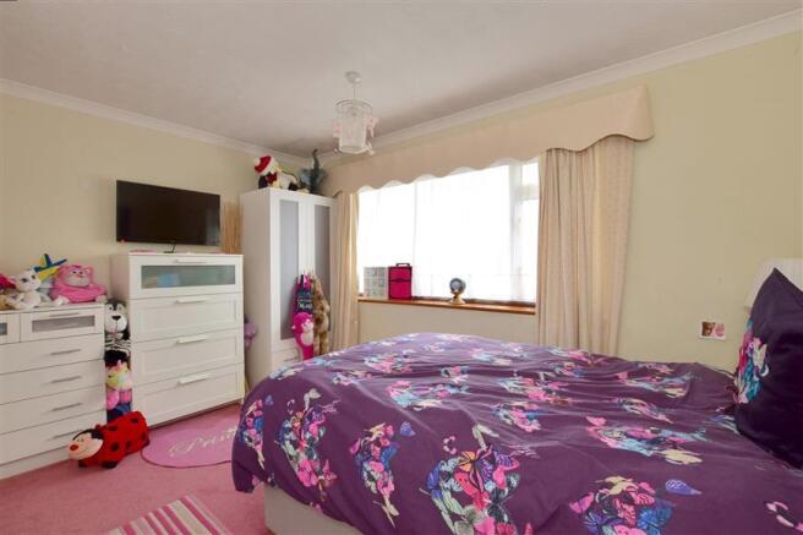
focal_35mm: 15
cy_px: 268
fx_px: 334
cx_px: 402
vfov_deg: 77.3
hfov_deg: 100.4
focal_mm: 10
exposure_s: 1/2
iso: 200
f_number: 11
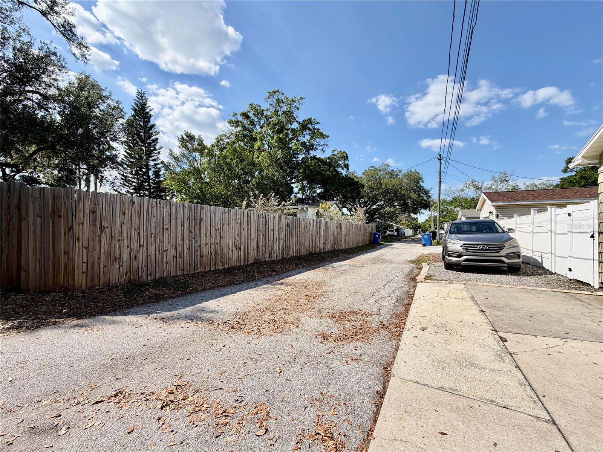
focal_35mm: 14
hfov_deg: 102.1
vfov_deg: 85.7
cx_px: 302
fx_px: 244
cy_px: 226
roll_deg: -0.7
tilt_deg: +0.4
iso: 32
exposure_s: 1/770
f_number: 2.2
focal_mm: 2.22
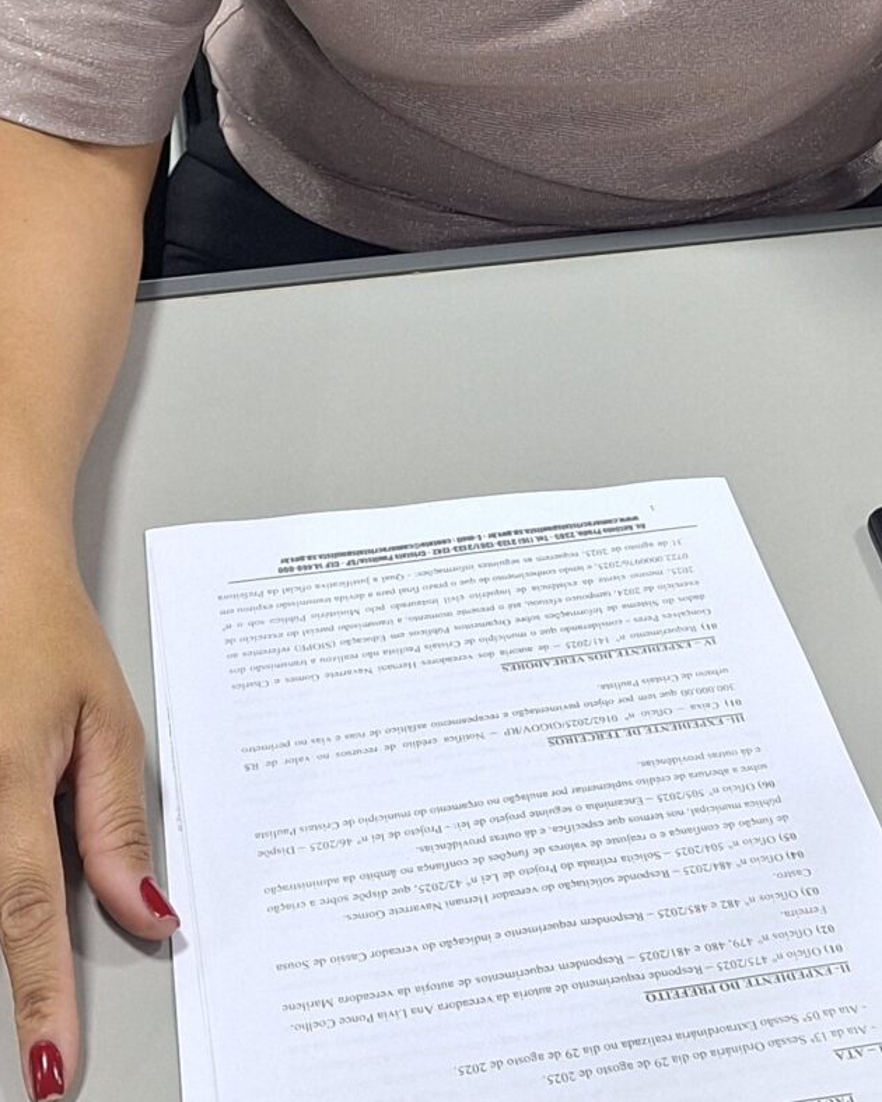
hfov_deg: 21.0
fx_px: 2381
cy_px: -153
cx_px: 368
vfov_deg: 24.1
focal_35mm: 73
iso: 100
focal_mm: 5.54
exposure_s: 1/40
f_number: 1.8
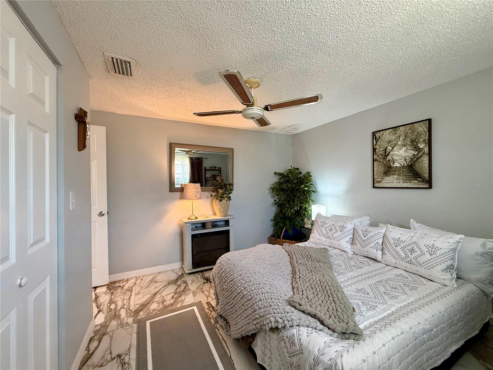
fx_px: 199
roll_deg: +0.9
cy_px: 185
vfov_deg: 85.7
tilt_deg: +0.3
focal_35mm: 14
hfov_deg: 102.1
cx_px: 246
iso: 320
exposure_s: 1/60
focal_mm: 2.22
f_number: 2.2
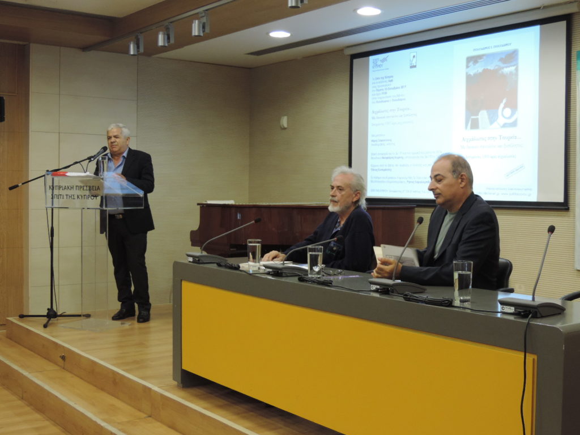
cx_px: 290
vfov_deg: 30.9
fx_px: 787
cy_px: 218
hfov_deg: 40.4
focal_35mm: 47
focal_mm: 8.3
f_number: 3.5
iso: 400
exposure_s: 1/40
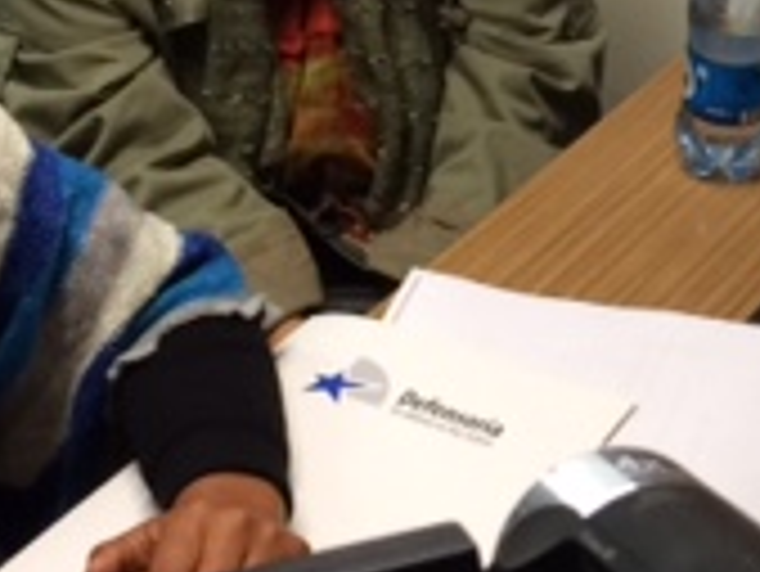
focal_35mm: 110
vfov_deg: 13.4
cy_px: 86
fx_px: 2417
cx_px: 818
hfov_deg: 17.3
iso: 160
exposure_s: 1/33
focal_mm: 4.15
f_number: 2.2
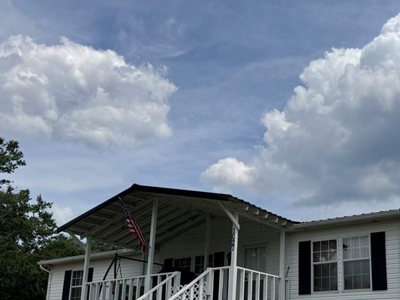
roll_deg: -1.7
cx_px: 273
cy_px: 237
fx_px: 508
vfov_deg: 32.0
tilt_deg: +12.3
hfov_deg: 42.3
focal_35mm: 44
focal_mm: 6.76
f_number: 1.78
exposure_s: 1/7937
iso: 80
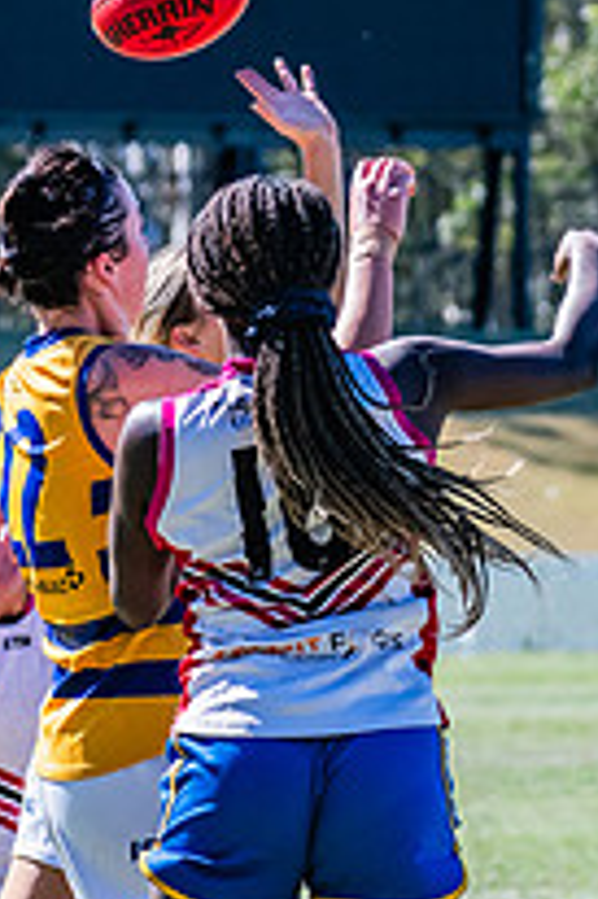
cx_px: 520
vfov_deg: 3.6
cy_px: 641
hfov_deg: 2.4
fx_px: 14225
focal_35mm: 570
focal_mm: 170
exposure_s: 1/1600
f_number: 6.3
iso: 800
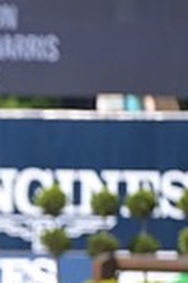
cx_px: -281
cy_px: 226
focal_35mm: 1071
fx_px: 8408
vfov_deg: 1.9
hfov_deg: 1.3
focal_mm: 280
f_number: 5
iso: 360
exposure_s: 1/1250
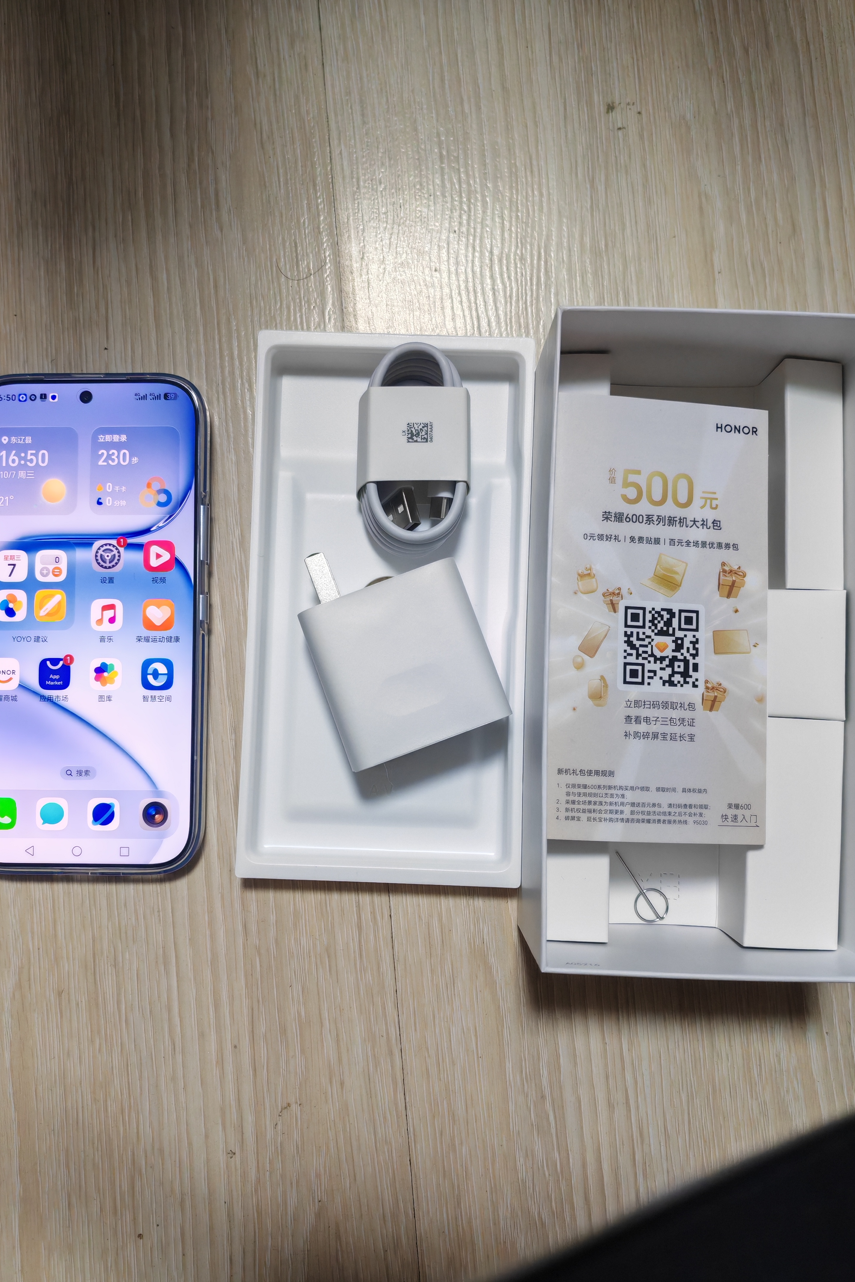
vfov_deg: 63.7
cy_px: 633
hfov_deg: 45.0
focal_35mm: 29
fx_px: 1033
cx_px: 426
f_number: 1.95
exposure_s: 1/50
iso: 320
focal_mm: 5.52
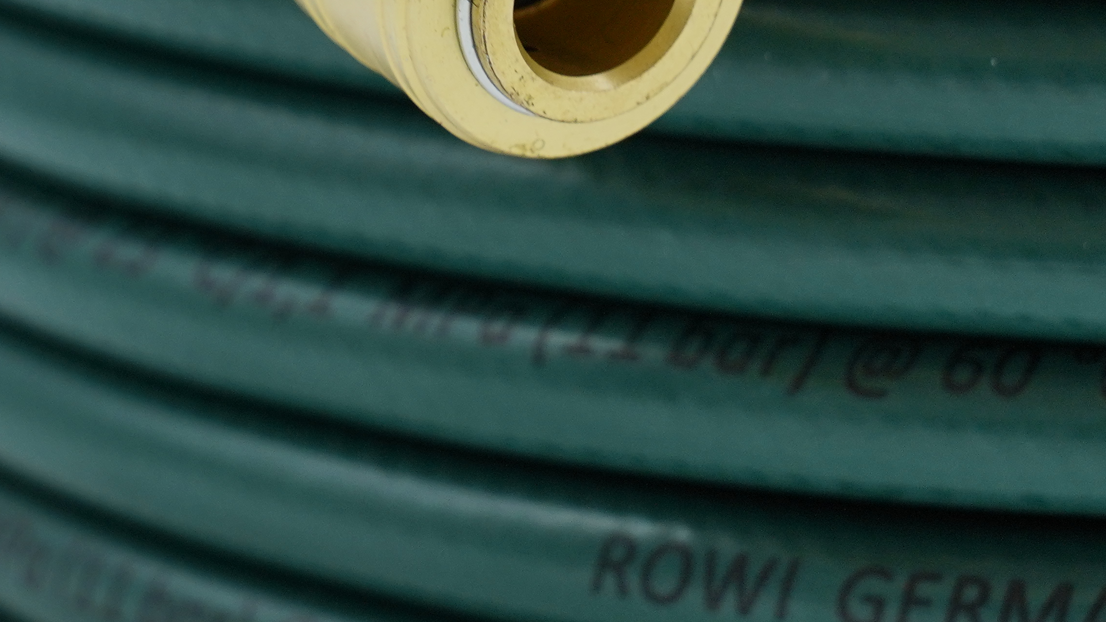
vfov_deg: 4.2
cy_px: -117
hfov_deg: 7.4
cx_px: 532
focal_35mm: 290
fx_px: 8504
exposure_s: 1/100
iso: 500
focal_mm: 105
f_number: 9
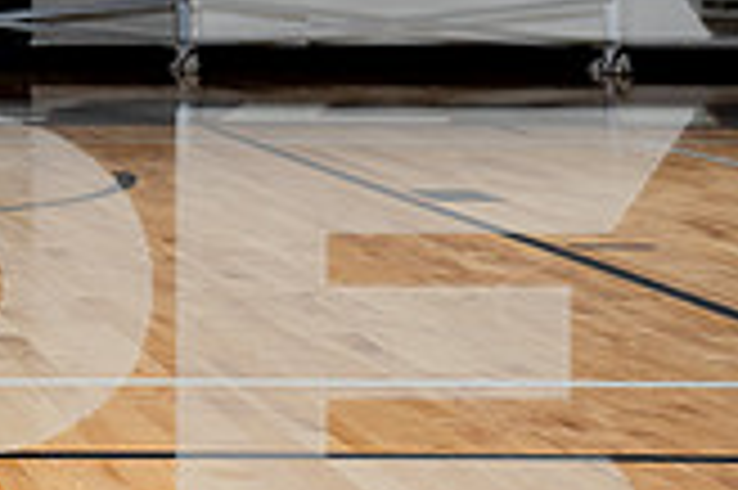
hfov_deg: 13.8
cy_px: -196
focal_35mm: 138
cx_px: -436
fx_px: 2826
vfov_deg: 9.7
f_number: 5.6
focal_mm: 39
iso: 200
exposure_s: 1/250
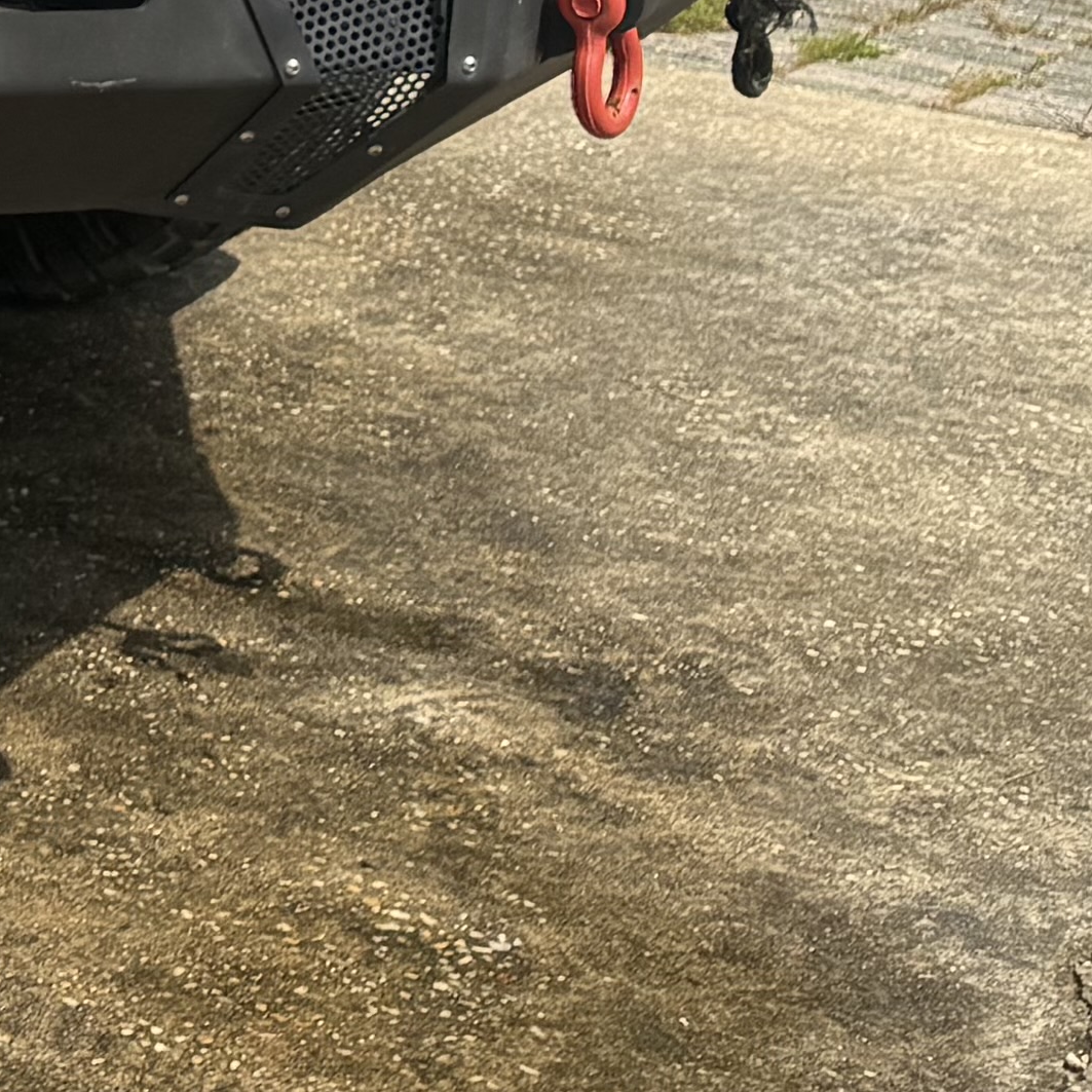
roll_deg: +1.2
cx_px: -1113
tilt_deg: -2.3
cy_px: -940
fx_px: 4069
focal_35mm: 114
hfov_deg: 13.2
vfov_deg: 13.5
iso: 80
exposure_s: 1/4167
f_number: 1.78
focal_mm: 6.76
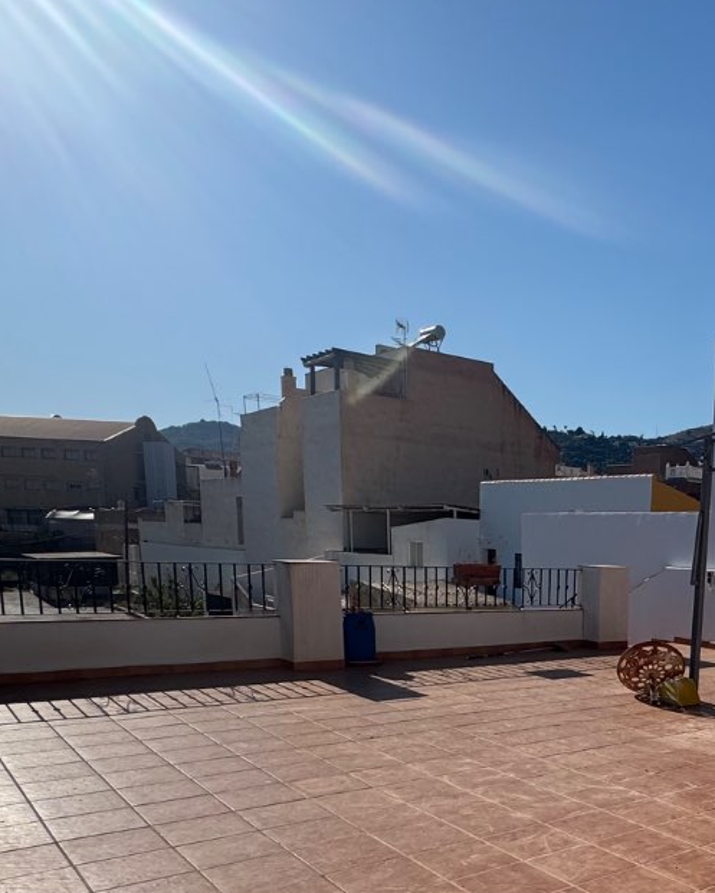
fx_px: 873
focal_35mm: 33
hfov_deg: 40.2
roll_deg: -2.9
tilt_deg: -7.9
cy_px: 702
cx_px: 680
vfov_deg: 51.2
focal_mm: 2.22
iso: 50
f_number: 2.2
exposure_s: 1/3546
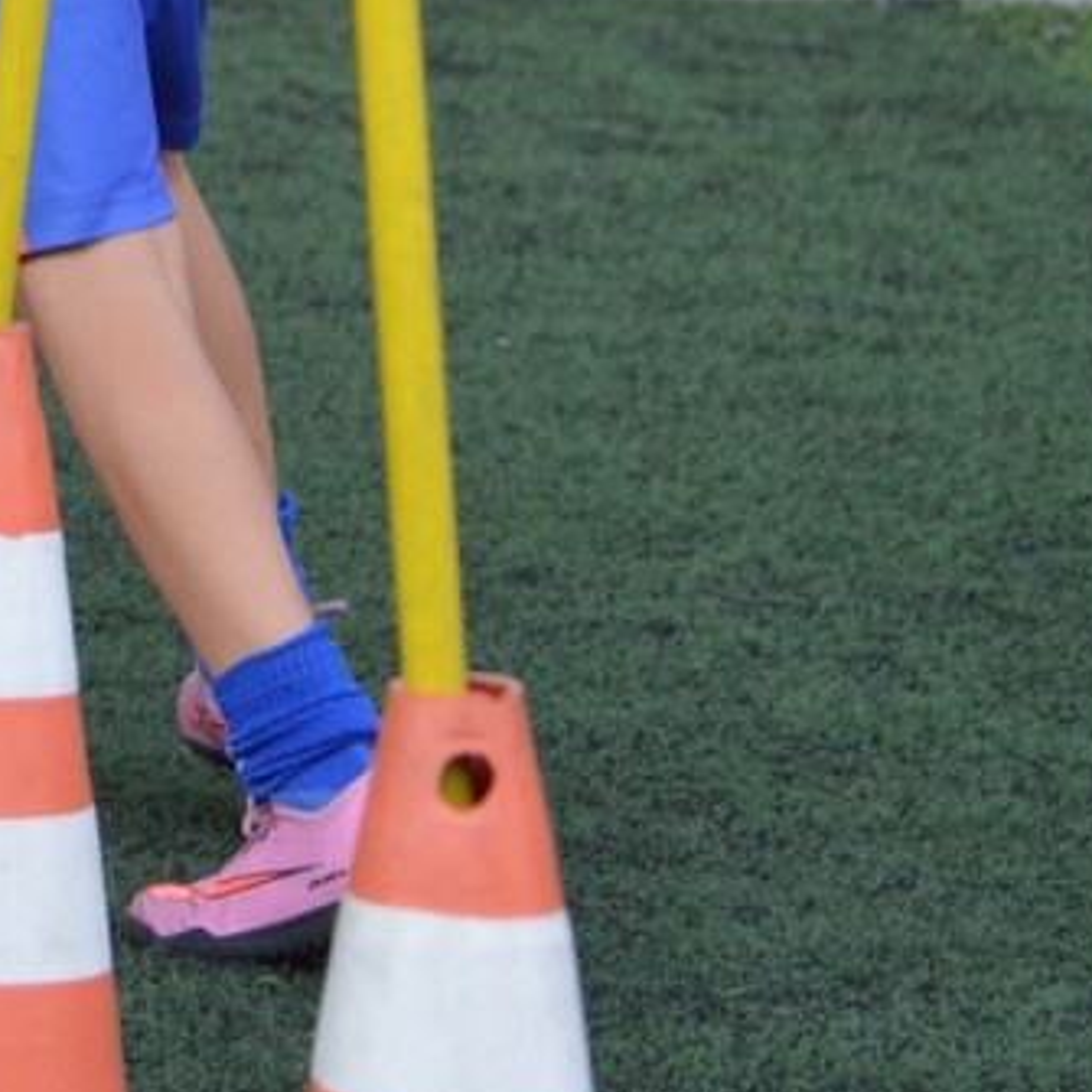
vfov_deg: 4.2
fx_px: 14762
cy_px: -262
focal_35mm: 414
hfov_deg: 4.2
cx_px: -218
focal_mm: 85
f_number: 4.5
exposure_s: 1/1600
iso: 1600
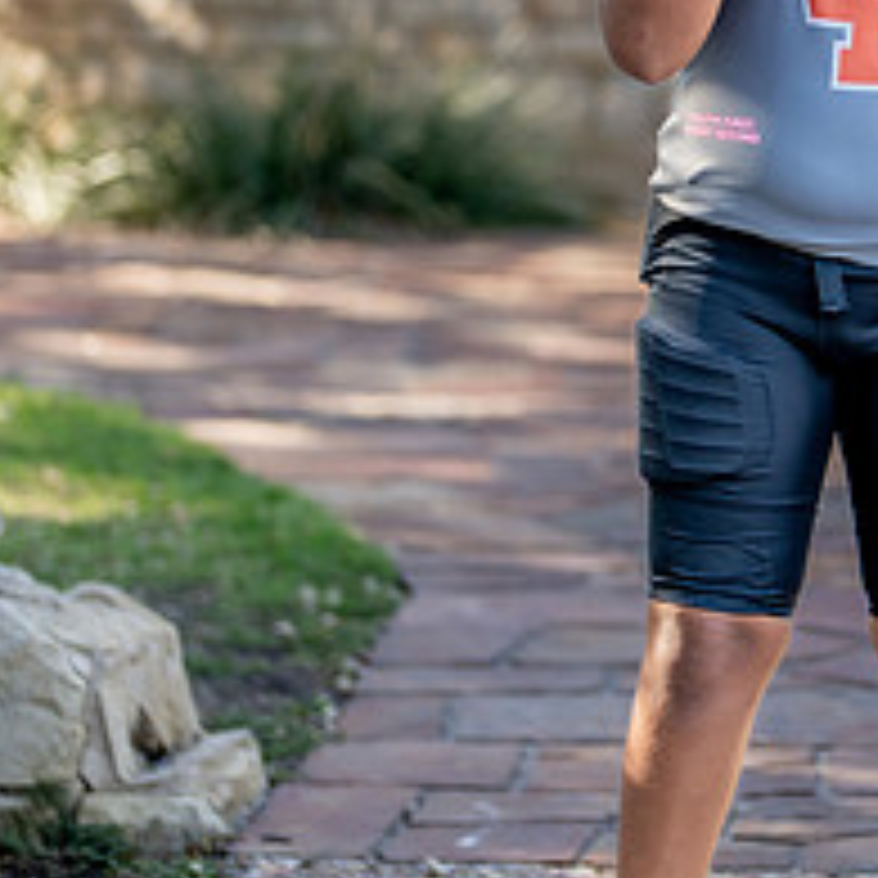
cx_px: 911
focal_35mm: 144
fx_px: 4132
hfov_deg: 12.0
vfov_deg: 12.1
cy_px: 262
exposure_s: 1/1000
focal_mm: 50
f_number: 1.2
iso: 100
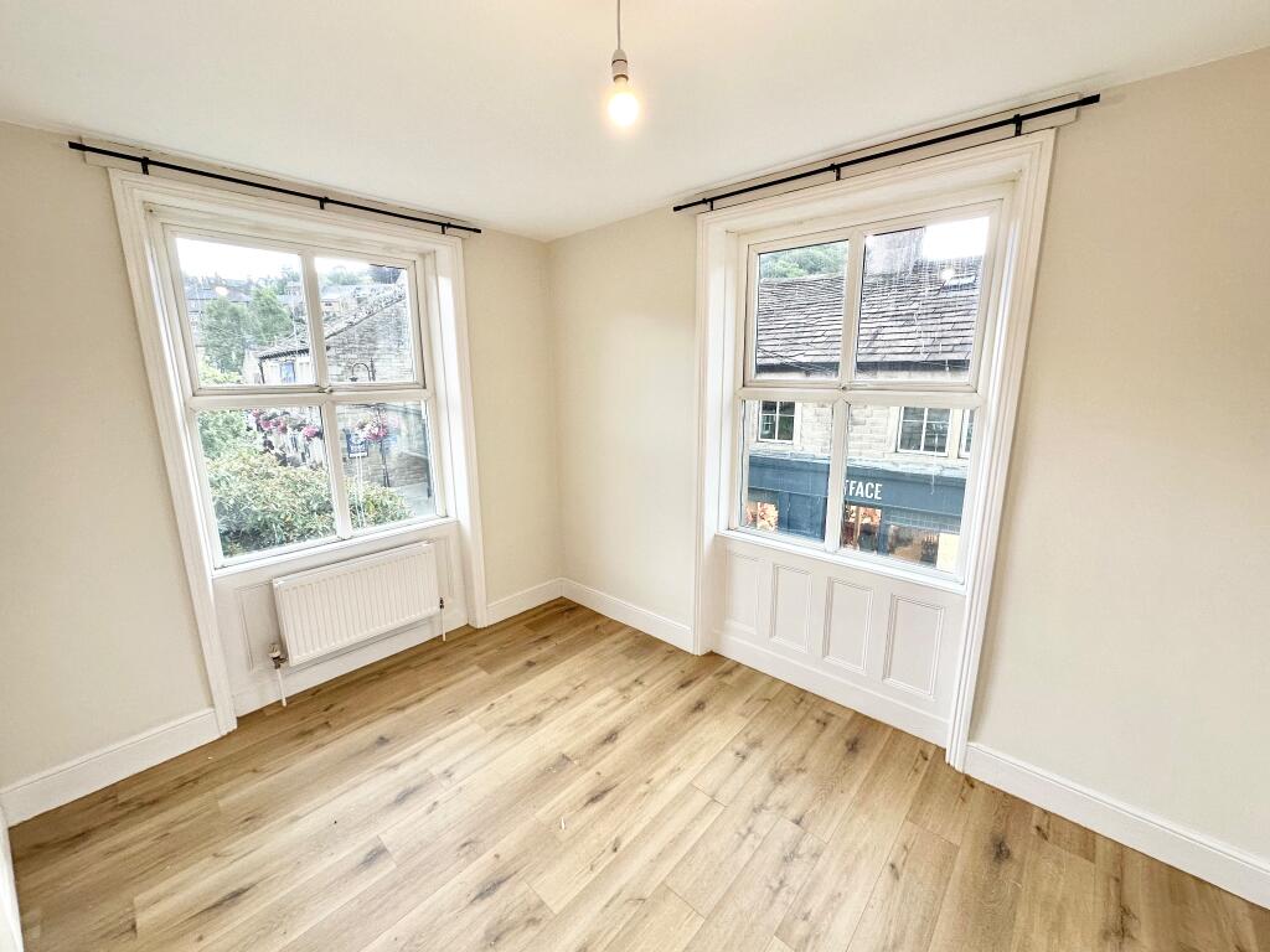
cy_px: 476
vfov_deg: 85.7
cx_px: 635
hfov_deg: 102.1
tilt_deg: -11.3
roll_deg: +1.0
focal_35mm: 14
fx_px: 514
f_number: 2.2
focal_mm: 2.22
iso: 100
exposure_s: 1/100
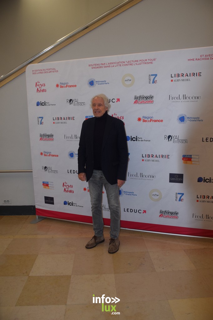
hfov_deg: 47.9
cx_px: 106
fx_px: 240
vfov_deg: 67.4
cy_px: 160
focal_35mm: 27
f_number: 4.5
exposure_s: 1/80
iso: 800
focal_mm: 18
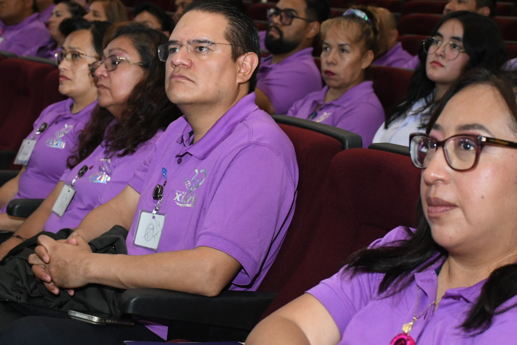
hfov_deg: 26.6
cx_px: 276
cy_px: 187
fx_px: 1091
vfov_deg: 17.9
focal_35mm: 76
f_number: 5.6
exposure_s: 1/125
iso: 4000
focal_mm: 40
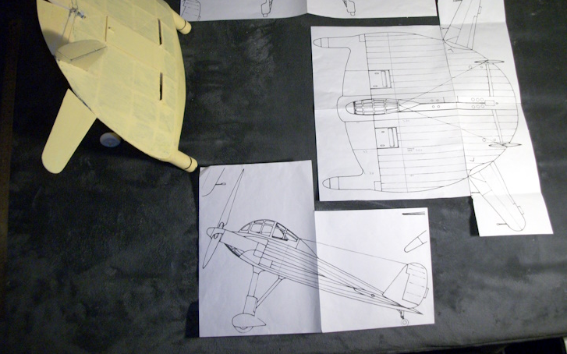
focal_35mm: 35
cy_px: 144
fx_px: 541
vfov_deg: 36.1
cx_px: 288
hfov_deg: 55.3
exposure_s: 1/60
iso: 160
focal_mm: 5.7
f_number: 2.9
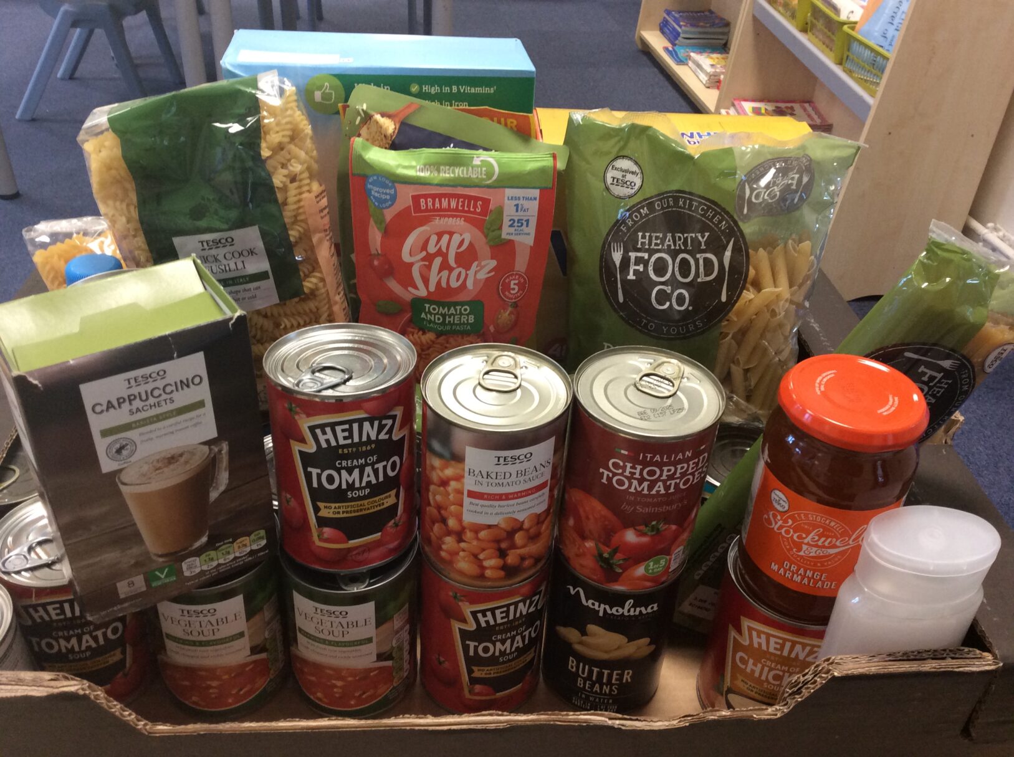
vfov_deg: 44.1
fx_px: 936
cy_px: 378
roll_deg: -1.5
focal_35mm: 32
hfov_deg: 56.9
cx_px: 507
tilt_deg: -35.6
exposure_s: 1/25
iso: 100
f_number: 2.4
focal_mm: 3.3
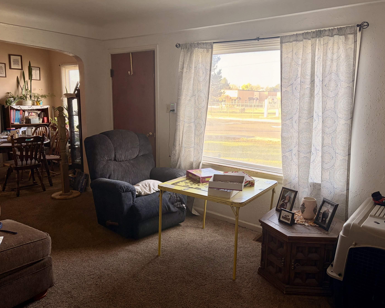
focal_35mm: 28
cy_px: 154
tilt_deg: -9.3
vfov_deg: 51.5
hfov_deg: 62.1
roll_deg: -1.2
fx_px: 319
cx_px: 209
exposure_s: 1/121
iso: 80
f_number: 1.6
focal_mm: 5.96
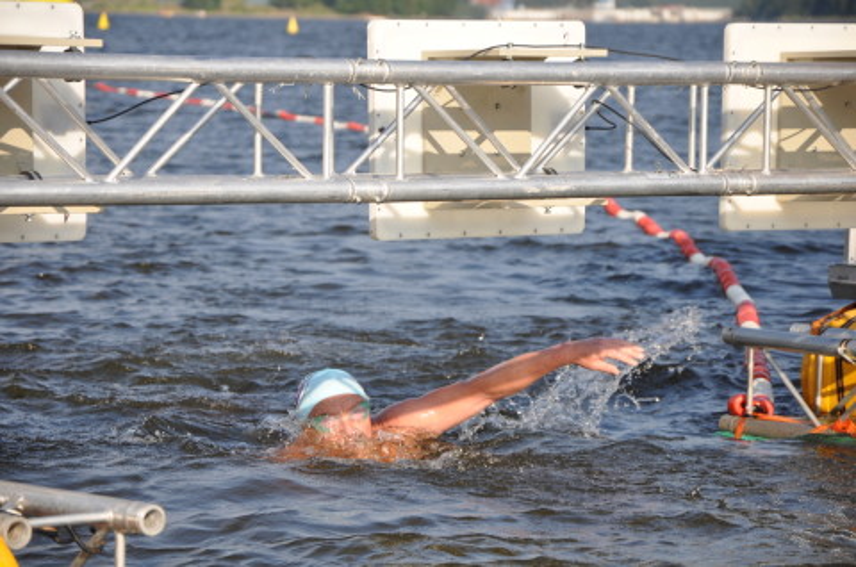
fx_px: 3738
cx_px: 428
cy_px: 284
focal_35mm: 158
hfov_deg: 13.1
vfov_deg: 8.7
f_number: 5.6
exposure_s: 1/500
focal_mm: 105
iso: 200
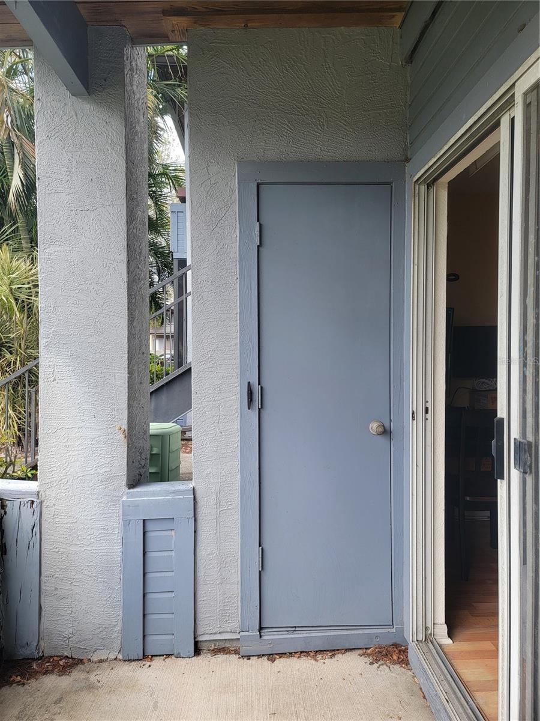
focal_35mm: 24
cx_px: 270
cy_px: 360
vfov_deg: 71.6
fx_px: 499
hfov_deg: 56.8
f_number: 1.8
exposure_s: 1/142
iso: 16
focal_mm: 6.7
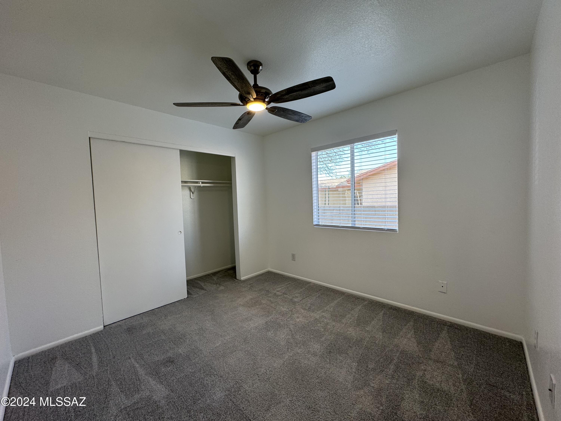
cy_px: 210
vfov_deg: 85.7
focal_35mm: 14
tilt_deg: -2.5
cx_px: 280
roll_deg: +2.1
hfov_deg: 102.1
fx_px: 227
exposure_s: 1/120
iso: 64
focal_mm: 2.22
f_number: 2.2
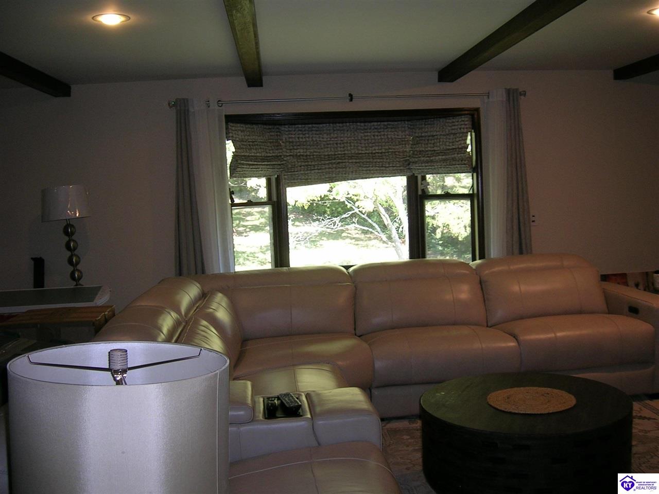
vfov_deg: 40.7
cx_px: 330
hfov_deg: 52.6
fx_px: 666
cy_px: 247
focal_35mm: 35
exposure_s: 1/30
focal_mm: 5.4
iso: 50
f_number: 2.8
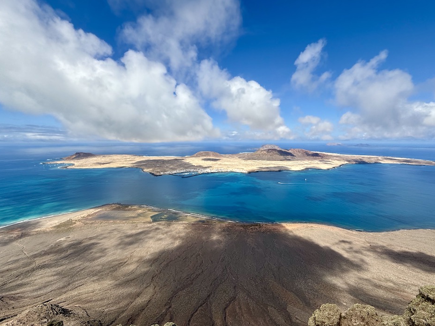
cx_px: 223
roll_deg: +0.1
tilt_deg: -6.5
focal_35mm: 15
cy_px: 160
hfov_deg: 98.1
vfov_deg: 81.8
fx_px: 189
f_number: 2.2
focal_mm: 2.22
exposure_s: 1/2976
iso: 50
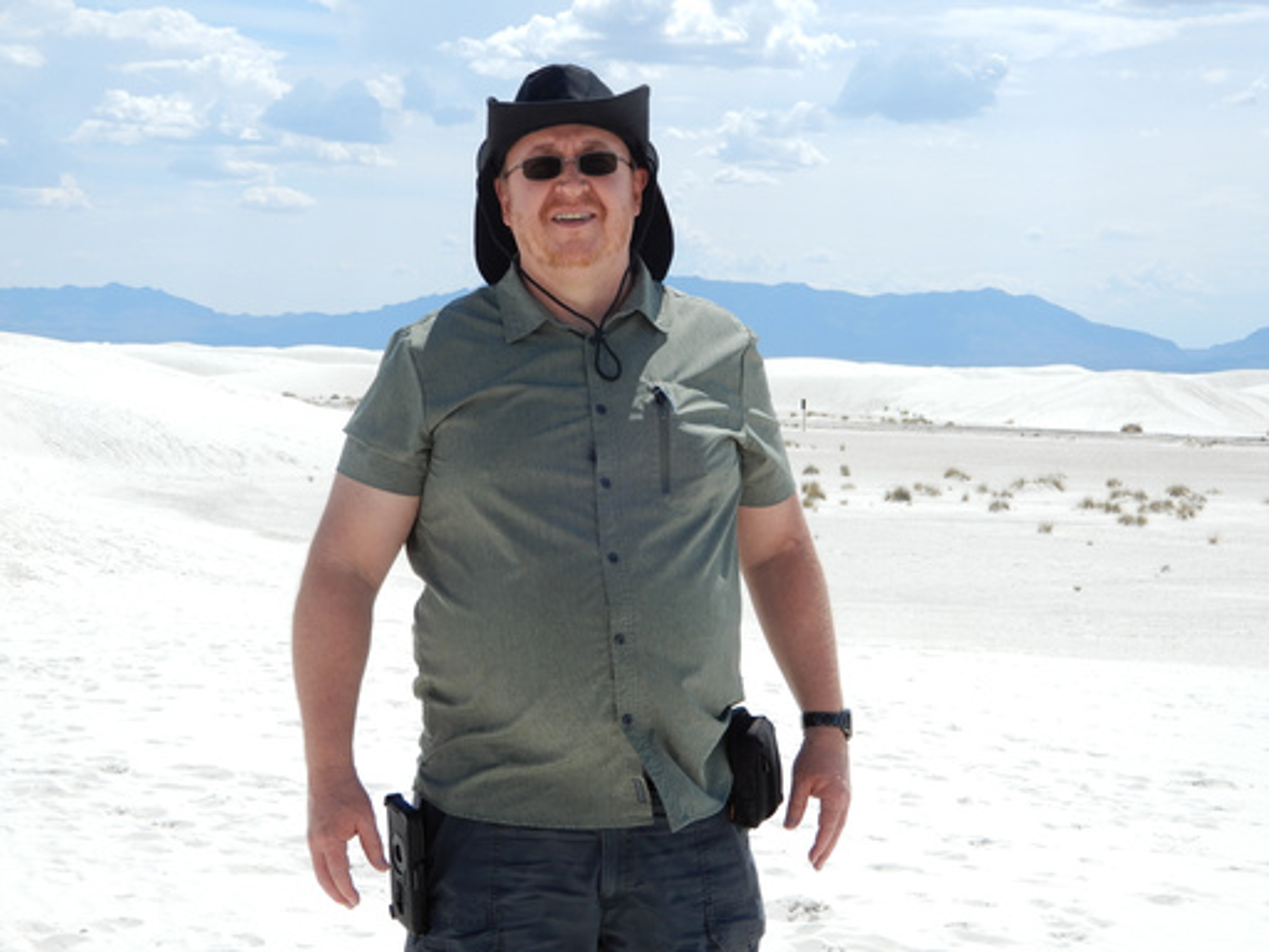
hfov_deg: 33.8
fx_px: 2090
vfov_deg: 25.7
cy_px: 476
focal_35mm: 57
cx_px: 634
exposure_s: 1/1000
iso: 80
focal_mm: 10.2
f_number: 4.5
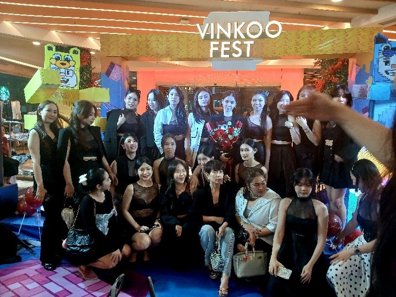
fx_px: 297
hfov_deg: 67.3
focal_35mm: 26
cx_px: 198
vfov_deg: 53.1
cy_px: 148
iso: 200
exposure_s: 1/50.3
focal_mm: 3.98
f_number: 1.8
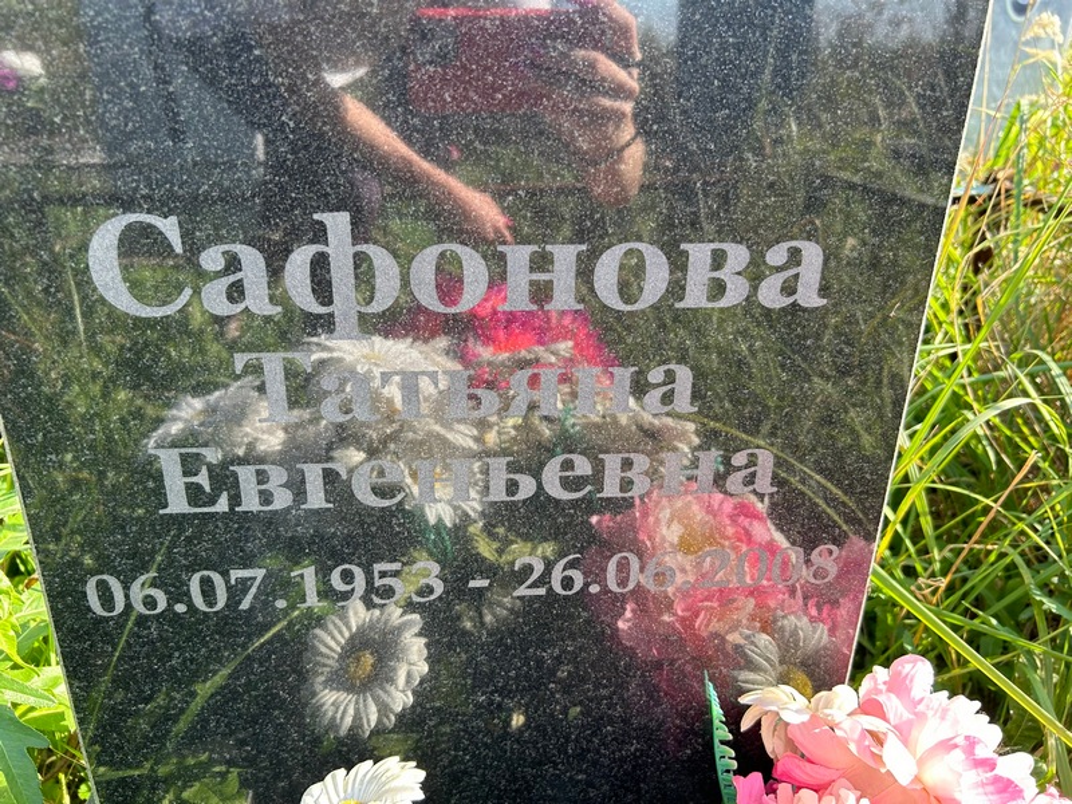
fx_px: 805
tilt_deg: -22.9
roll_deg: +0.7
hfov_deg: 67.3
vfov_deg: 53.1
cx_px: 536
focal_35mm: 26
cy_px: 402
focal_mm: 5.7
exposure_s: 1/347
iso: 50
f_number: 1.5
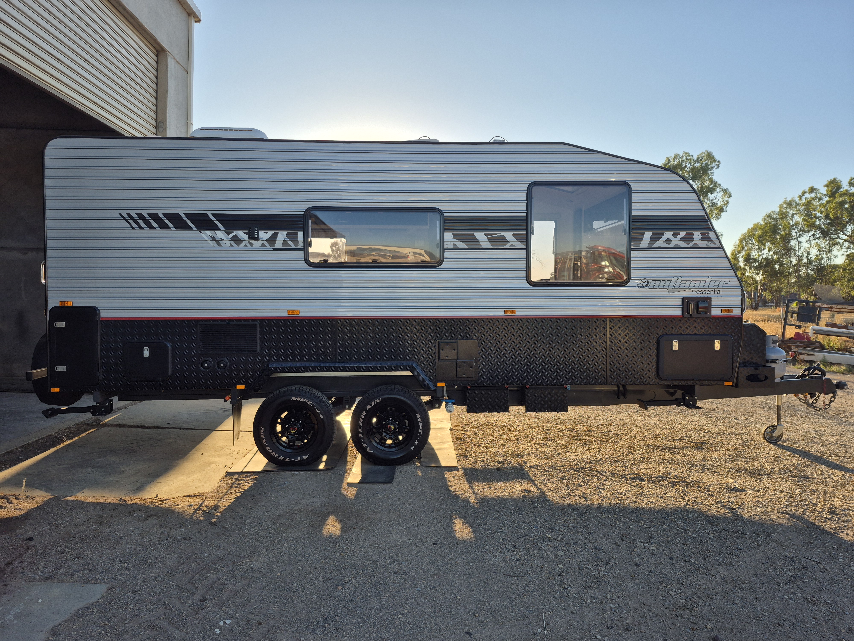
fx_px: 567
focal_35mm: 23
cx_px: 427
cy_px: 320
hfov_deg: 73.9
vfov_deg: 58.9
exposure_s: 1/1052
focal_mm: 5.4
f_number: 1.8
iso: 25
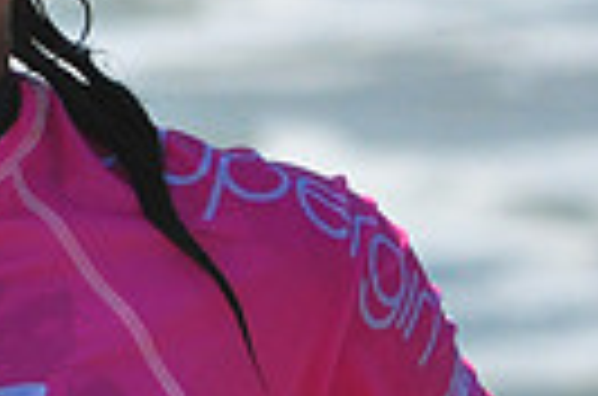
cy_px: 259
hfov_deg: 1.1
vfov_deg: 0.7
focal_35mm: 1835
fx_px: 30409
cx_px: -94
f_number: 11
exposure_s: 1/2000
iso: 1250
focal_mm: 280
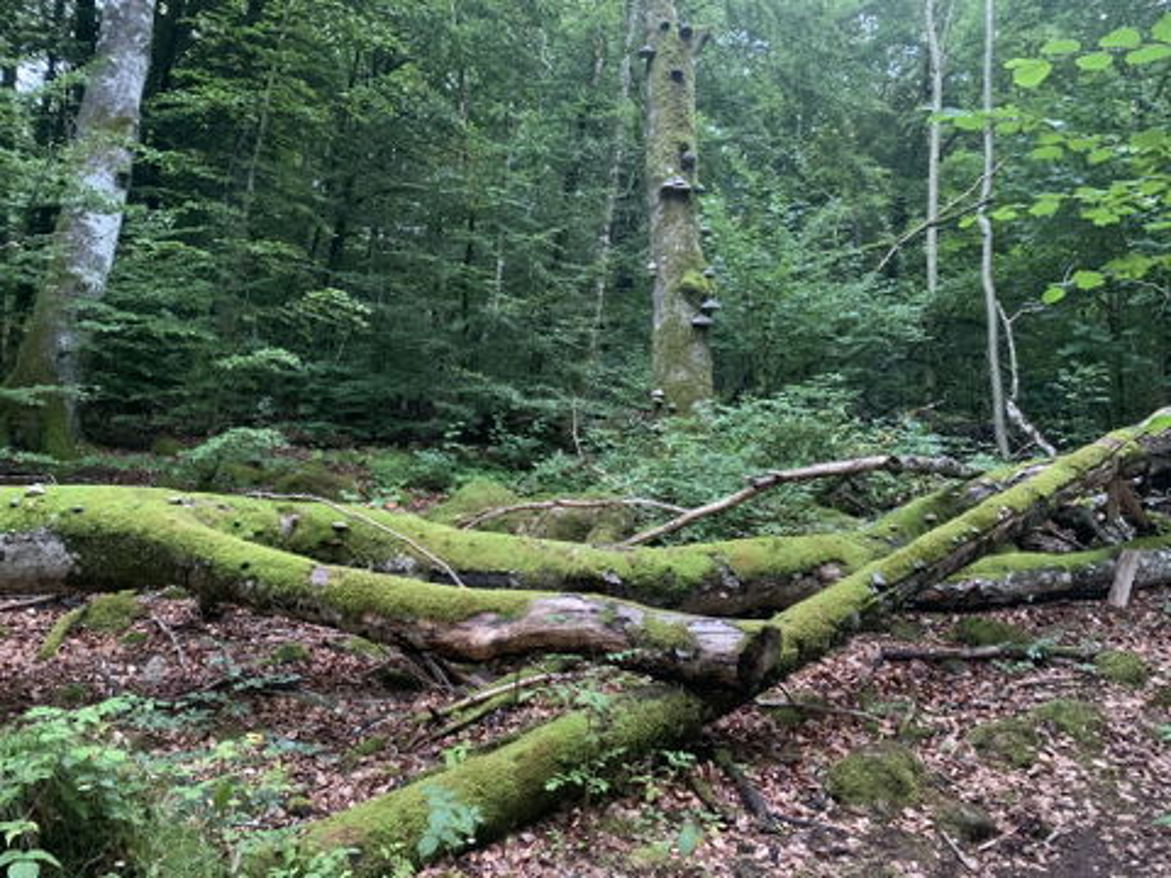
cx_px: 586
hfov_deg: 67.3
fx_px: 880
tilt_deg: +4.7
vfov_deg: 53.1
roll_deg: -1.4
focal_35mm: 26
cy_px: 439
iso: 500
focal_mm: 4.25
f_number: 1.8
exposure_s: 1/30
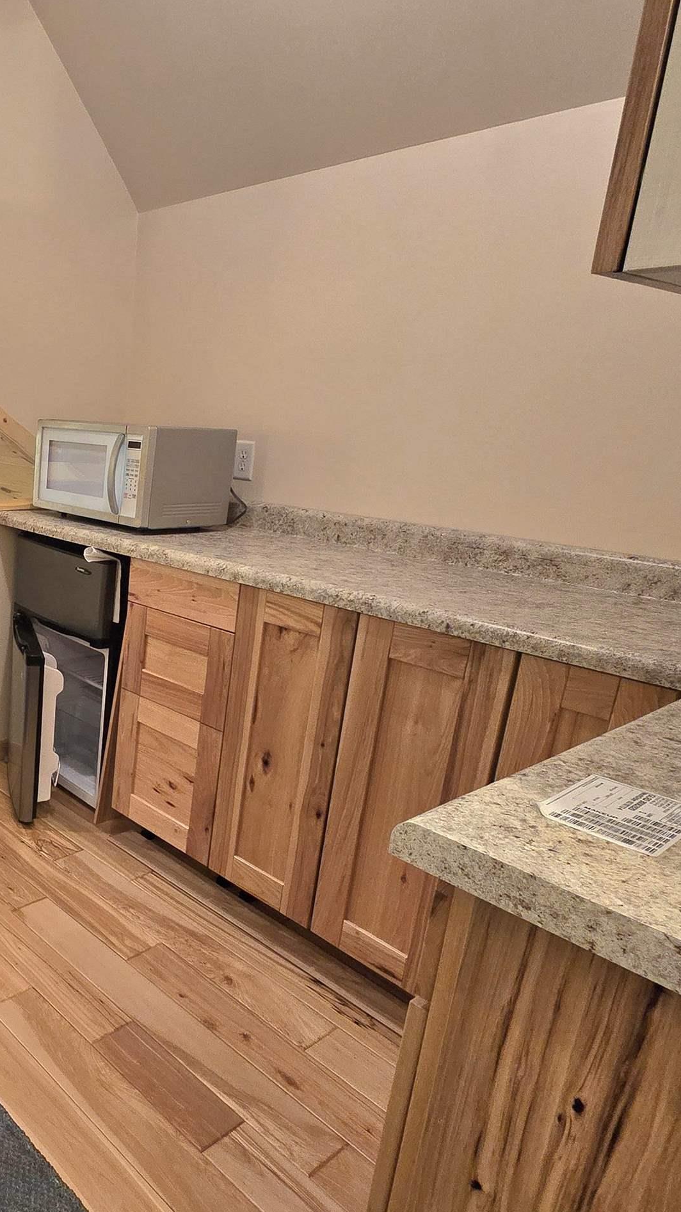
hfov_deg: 43.3
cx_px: 18
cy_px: 640
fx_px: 738
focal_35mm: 23
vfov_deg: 78.6
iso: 320
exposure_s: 1/60.2
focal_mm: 2.2
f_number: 2.2
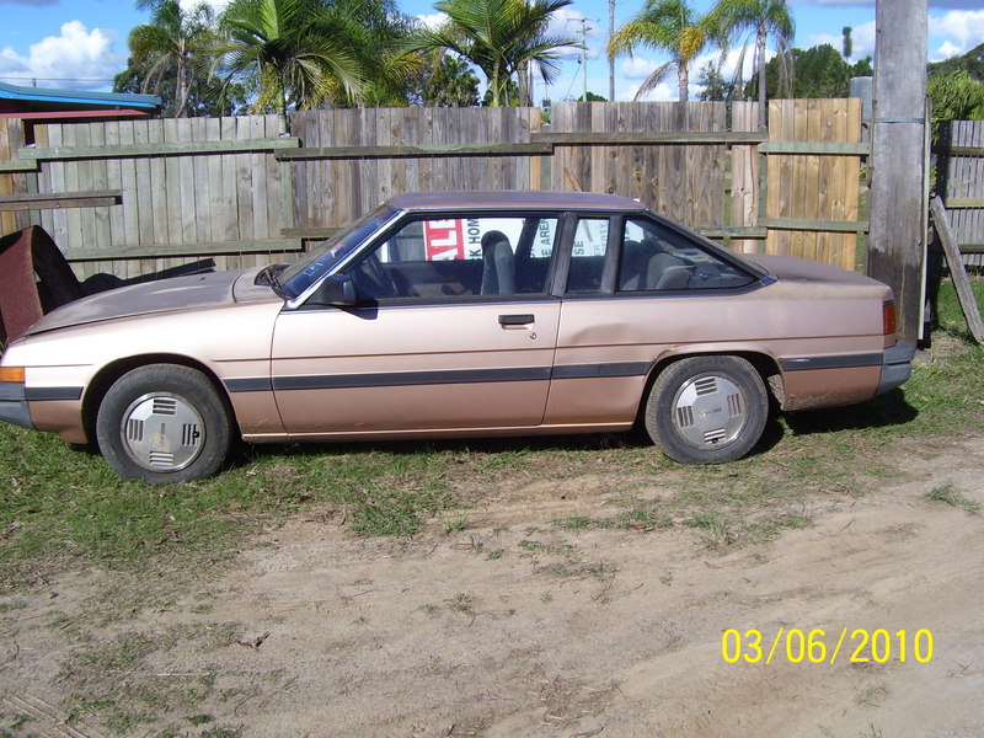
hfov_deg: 51.4
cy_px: 369
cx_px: 492
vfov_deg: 39.7
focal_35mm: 36
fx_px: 1023
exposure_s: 1/750
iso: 80
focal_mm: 6
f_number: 4.8
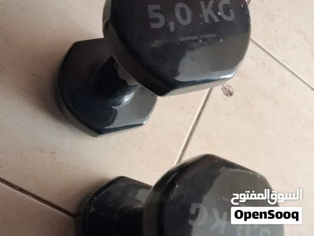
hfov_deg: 65.3
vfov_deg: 51.4
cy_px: 118
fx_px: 245
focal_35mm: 27
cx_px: 157
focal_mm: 4
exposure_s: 1/50
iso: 320
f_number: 1.8
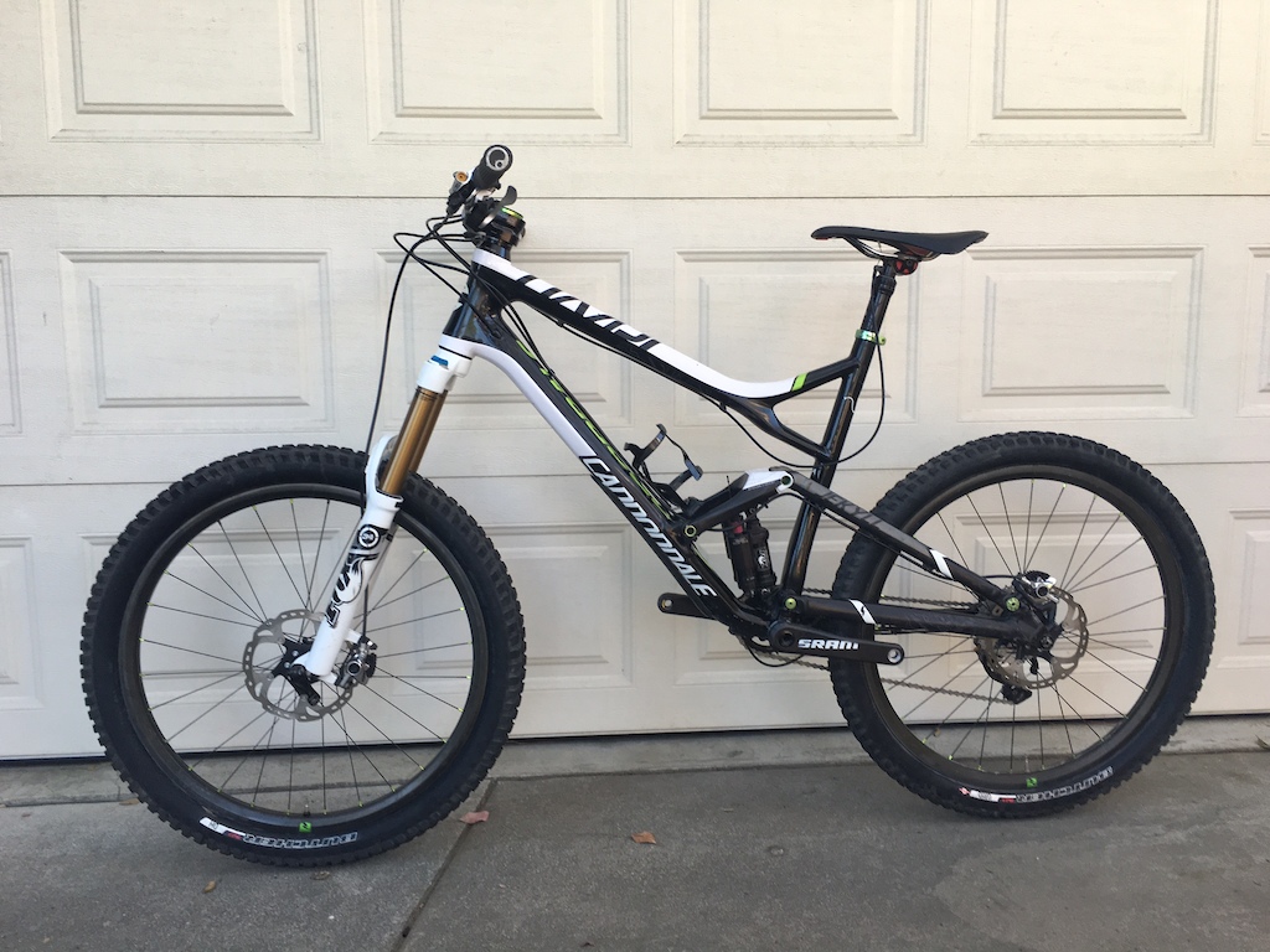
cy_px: 476
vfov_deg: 48.2
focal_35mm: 29
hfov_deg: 61.7
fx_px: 1064
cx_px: 635
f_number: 2.2
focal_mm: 4.15
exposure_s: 1/120
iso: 40
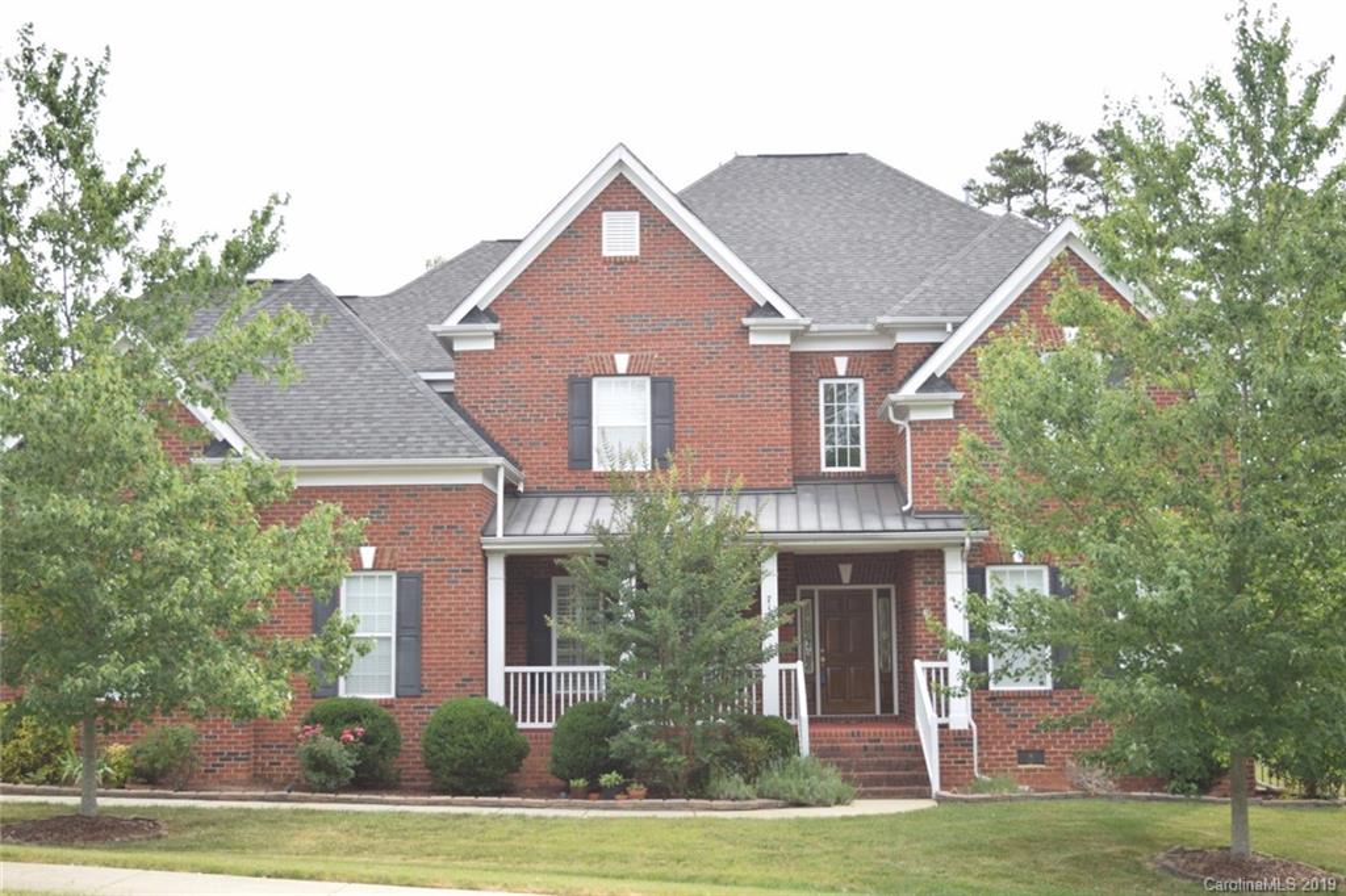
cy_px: 448
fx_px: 1738
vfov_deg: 28.9
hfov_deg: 42.3
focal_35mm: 46
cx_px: 673
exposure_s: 1/200
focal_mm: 31
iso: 100
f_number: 4.2
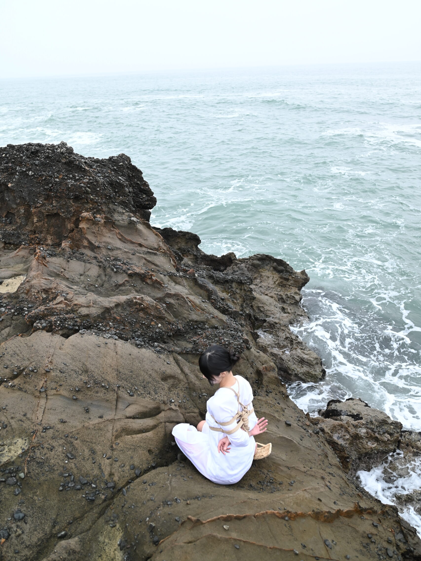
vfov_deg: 67.1
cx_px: 211
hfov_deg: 53.1
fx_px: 422
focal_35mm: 26
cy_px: 249
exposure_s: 1/250
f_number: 2.8
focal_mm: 24
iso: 400
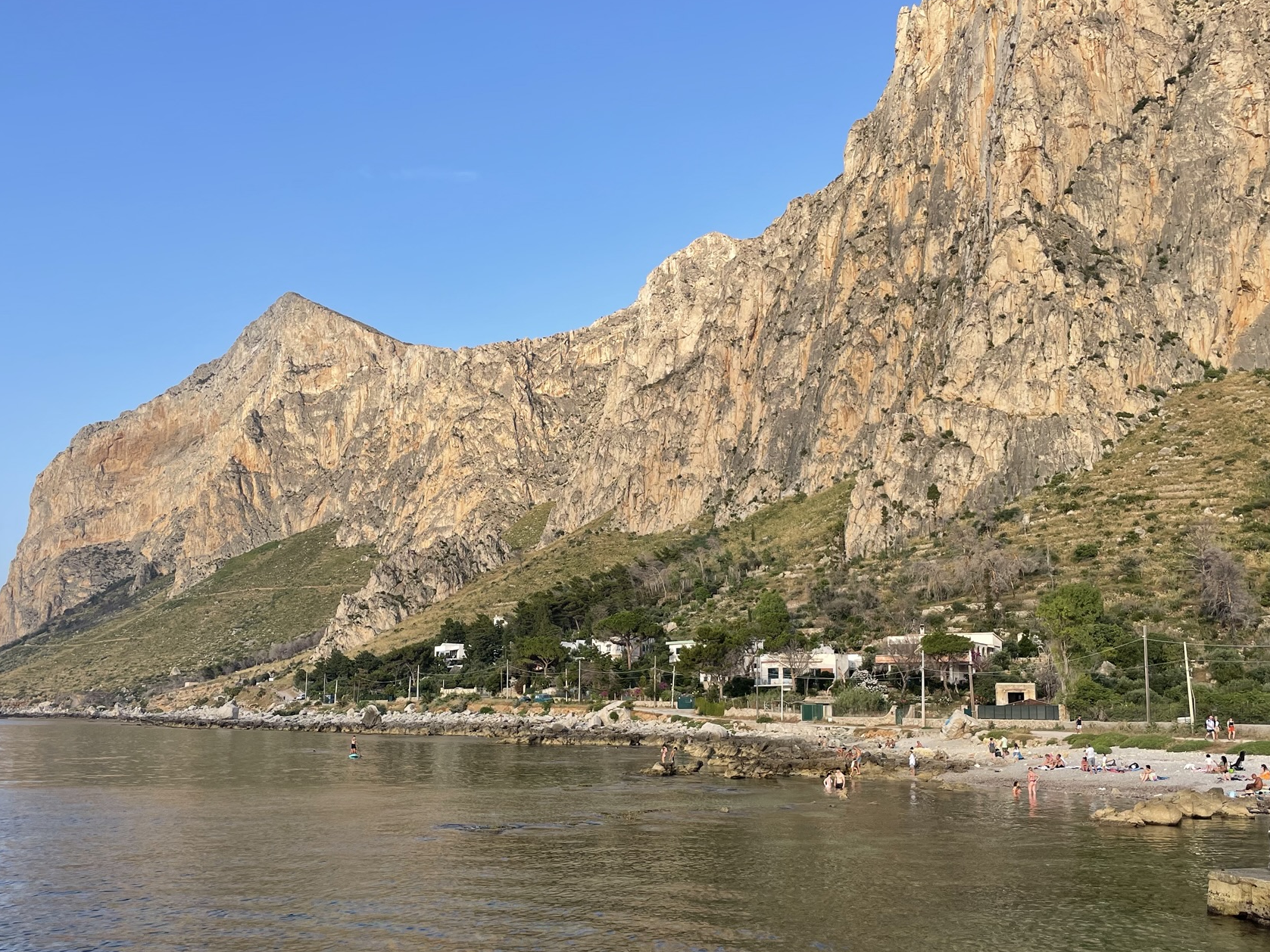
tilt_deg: +9.1
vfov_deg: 45.4
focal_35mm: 31
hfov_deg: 58.3
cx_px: 580
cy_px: 534
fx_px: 1137
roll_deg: -0.9
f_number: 1.6
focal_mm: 4.2
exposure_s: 1/1233
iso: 32
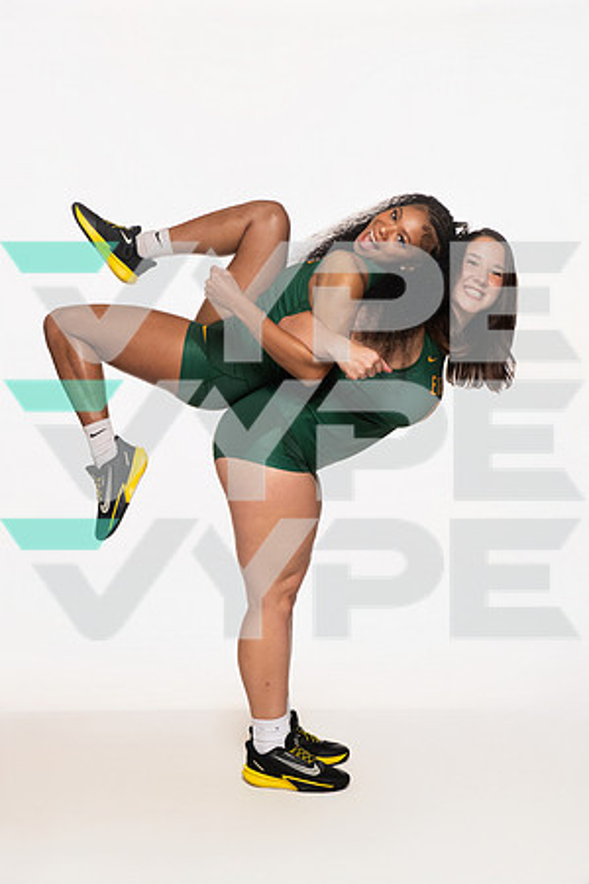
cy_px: 442
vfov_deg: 38.2
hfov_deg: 26.0
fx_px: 1276
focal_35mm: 52
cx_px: 294
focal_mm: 52
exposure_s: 1/320
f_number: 7.1
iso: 800
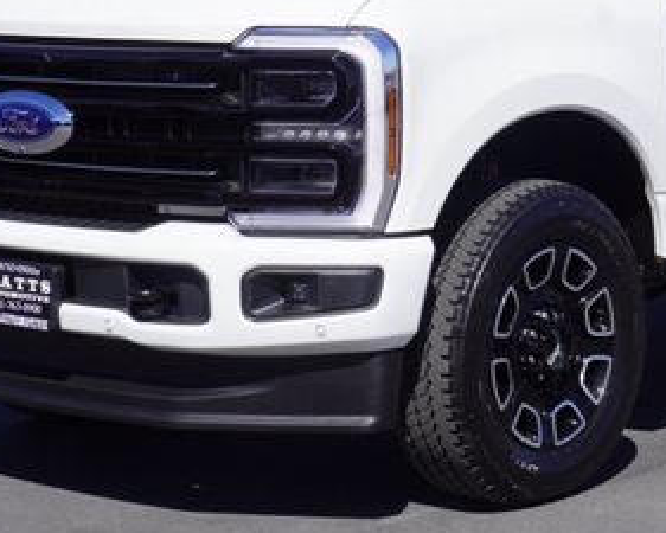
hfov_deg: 17.5
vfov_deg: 14.1
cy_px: 156
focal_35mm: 109
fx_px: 2149
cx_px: 540
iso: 100
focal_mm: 34
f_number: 11
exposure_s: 1/160
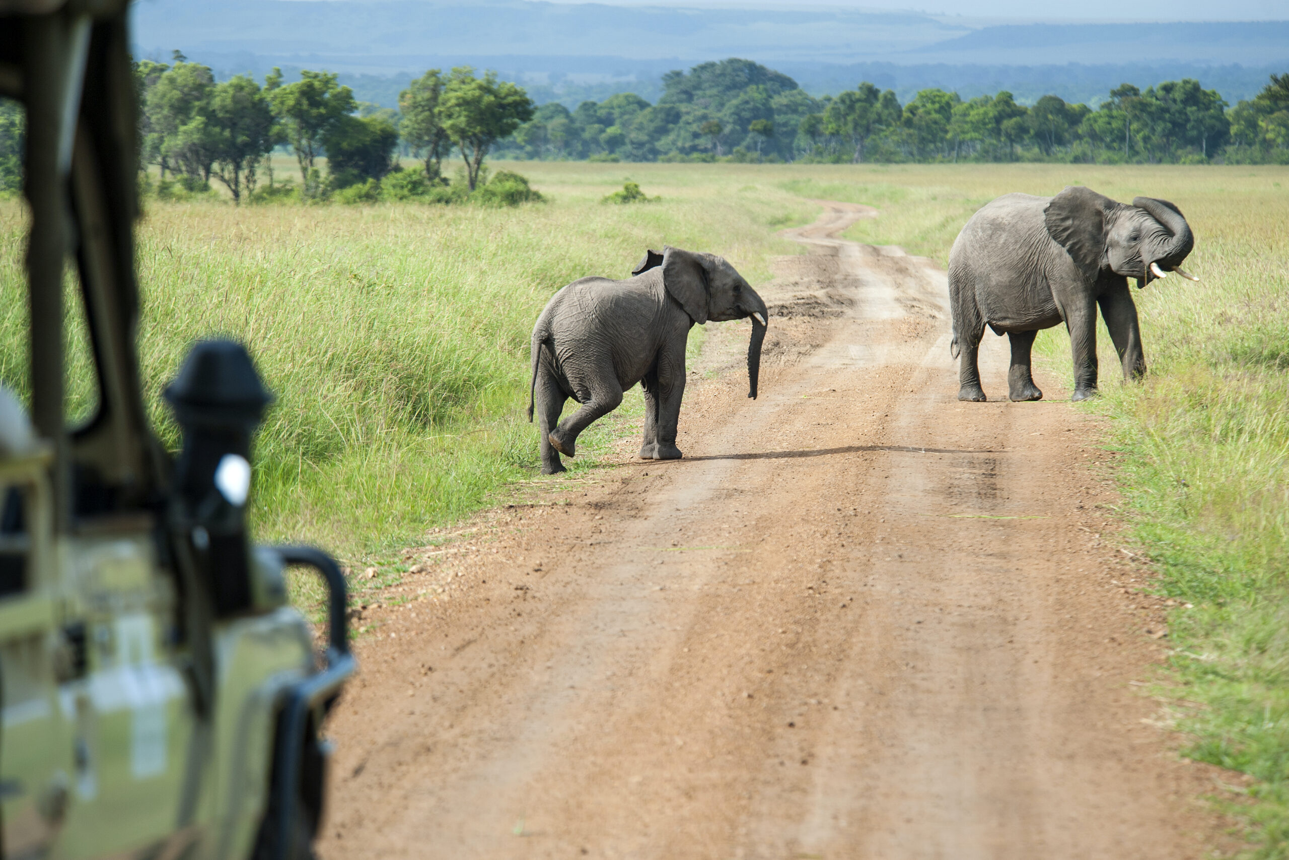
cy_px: 430
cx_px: 644
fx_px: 8593
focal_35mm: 240
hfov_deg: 8.6
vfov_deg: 5.7
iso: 320
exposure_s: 1/1000
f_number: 6.3
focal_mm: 240
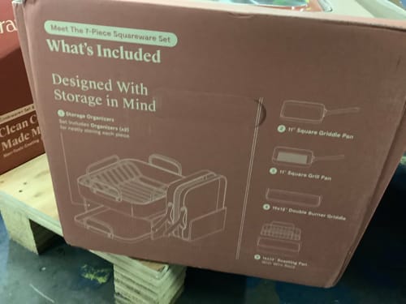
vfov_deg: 45.4
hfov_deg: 58.4
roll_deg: -1.7
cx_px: 203
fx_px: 364
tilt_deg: -28.6
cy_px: 152
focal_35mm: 31
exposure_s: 1/17
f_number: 2.4
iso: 640
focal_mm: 3.3
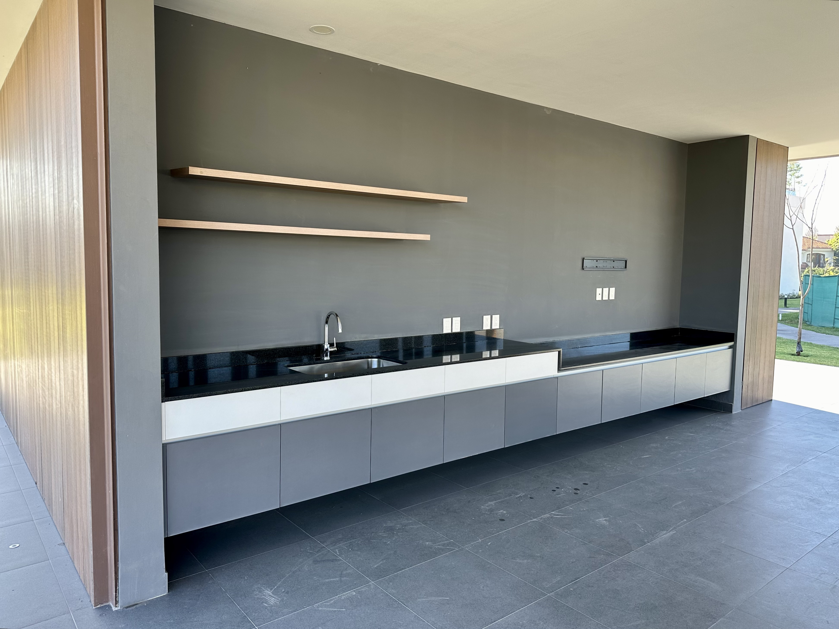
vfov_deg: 56.8
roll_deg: +0.5
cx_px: 420
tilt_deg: -4.8
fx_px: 582
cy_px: 314
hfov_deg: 71.6
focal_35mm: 24
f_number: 1.78
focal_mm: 6.86
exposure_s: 1/216
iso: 64
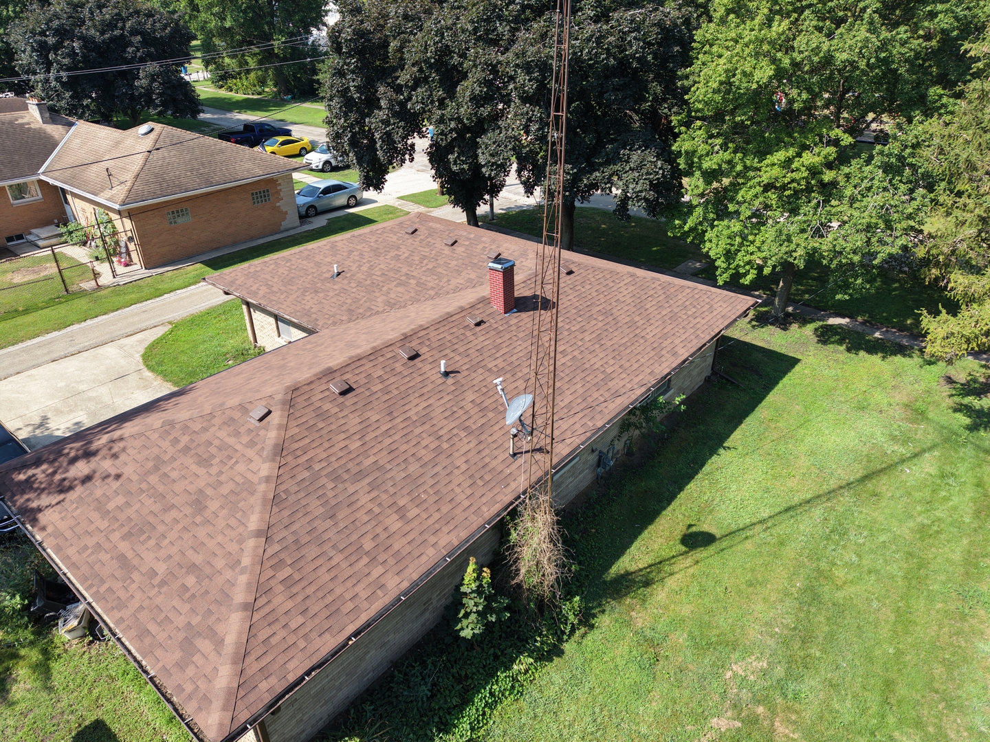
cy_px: 371
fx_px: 686
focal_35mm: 24
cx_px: 495
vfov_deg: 56.8
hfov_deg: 71.6
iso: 100
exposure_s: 1/1250
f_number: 1.8
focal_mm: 8.67
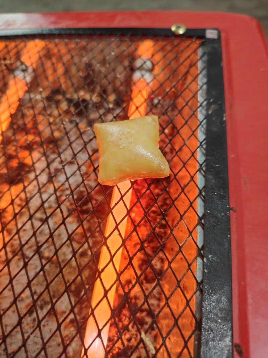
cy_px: 179
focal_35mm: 23
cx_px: 134
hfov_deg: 58.9
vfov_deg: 73.9
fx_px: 237
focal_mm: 5.25
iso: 1000
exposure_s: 1/33
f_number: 1.8
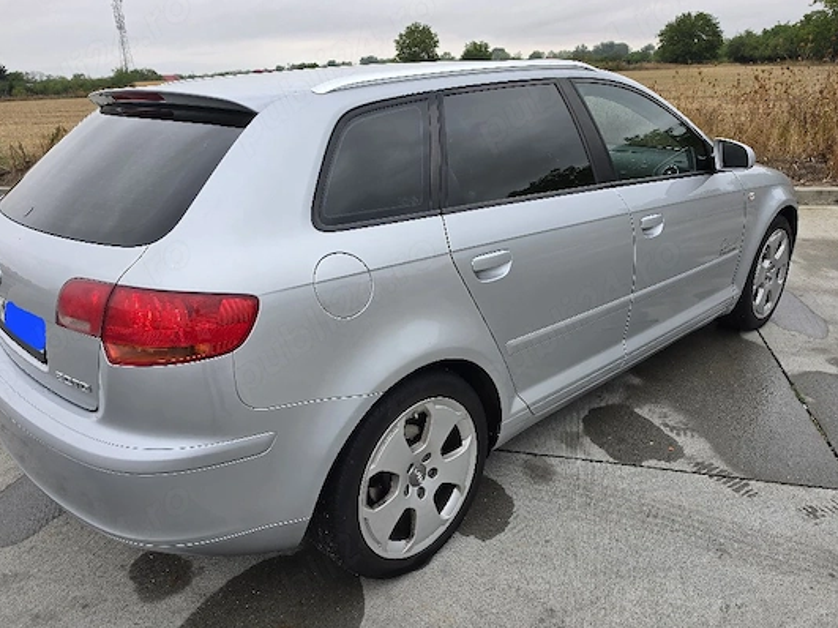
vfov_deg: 53.0
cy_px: 323
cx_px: 396
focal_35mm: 26
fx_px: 629
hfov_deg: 67.3
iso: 20
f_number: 1.4
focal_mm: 6.5
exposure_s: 1/370
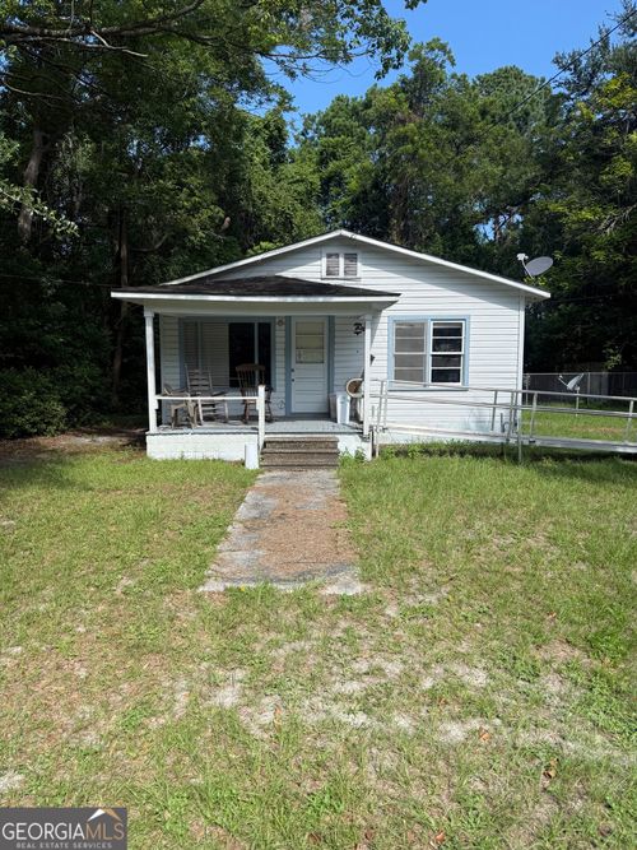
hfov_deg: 56.8
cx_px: 318
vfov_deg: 71.6
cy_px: 425
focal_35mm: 24
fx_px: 589
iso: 80
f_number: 1.78
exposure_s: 1/2445
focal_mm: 6.76
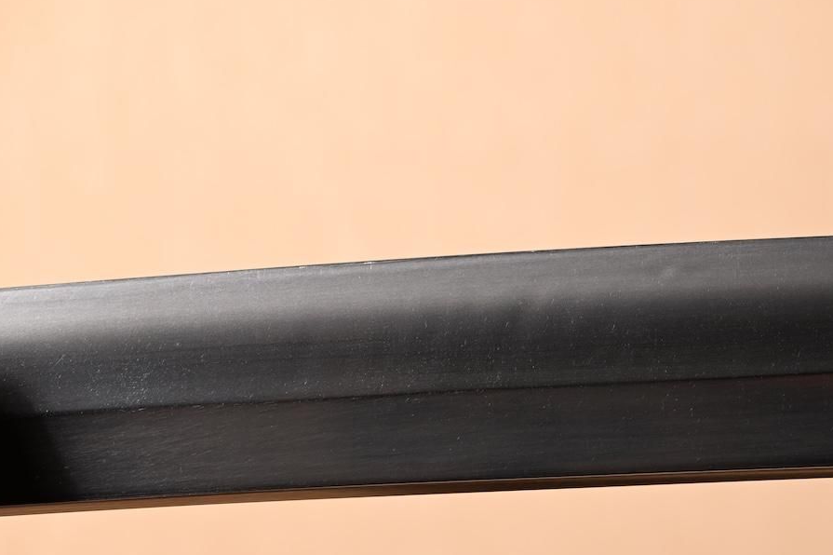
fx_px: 3909
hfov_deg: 12.1
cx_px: 602
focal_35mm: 169
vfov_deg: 8.1
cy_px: 346
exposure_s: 1/2
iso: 100
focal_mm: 72
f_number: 5.3
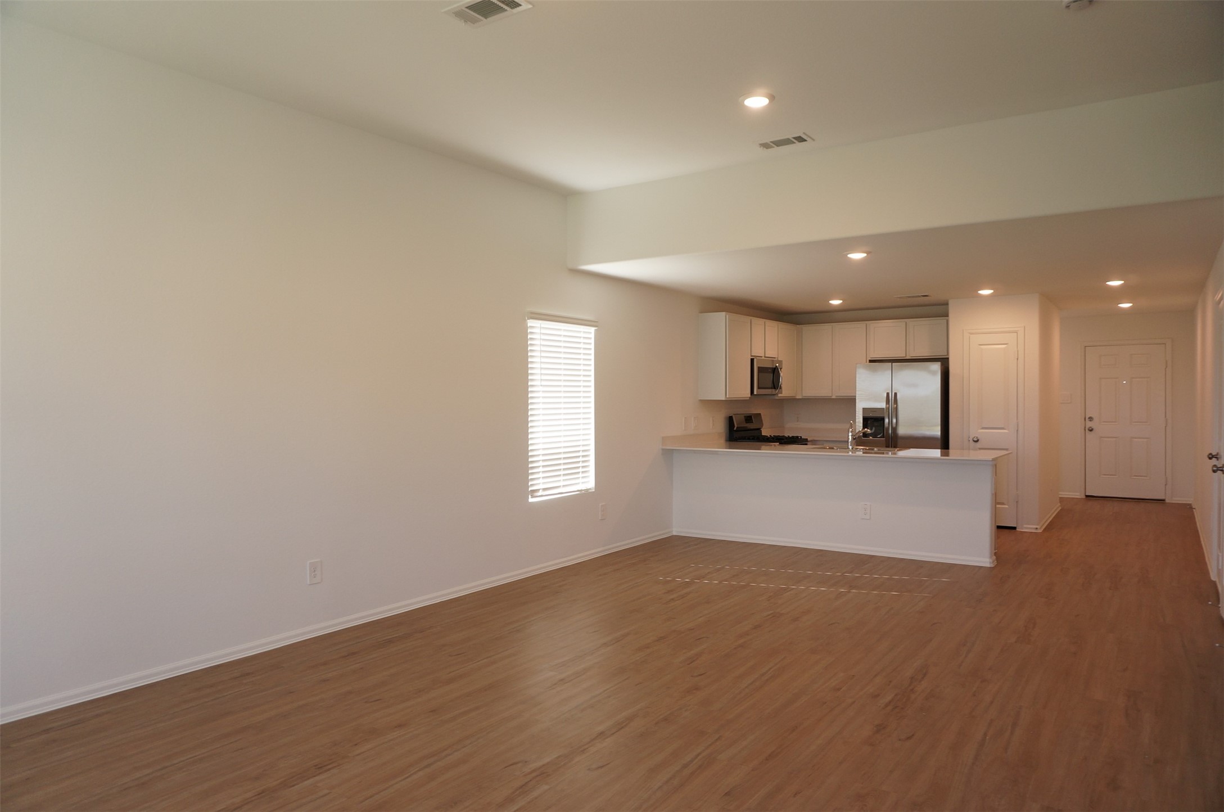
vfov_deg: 53.0
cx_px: 612
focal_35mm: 24
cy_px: 406
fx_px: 815
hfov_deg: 73.8
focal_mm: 16
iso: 250
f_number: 4
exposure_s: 1/60
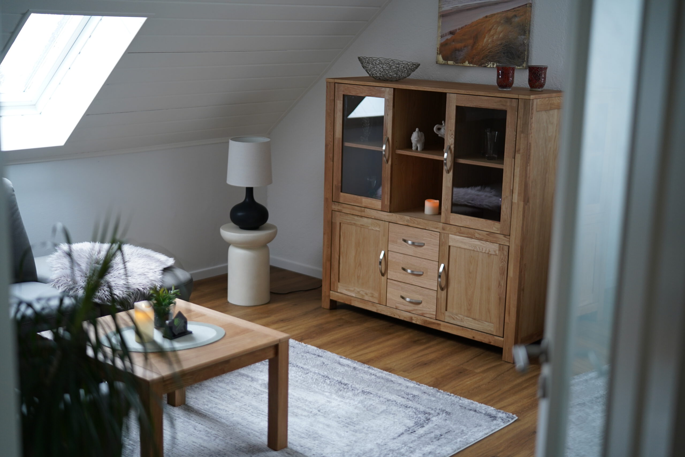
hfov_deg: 39.6
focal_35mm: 50
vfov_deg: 27.0
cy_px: 228
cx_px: 342
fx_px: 951
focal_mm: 50
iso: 500
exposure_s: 1/125
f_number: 1.4
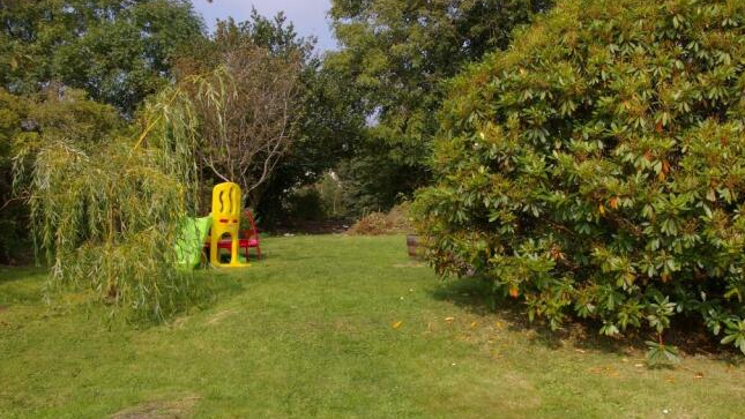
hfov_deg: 58.7
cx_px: 370
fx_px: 662
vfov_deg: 35.1
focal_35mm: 34
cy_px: 241
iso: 200
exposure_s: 1/180
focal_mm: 21
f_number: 9.5
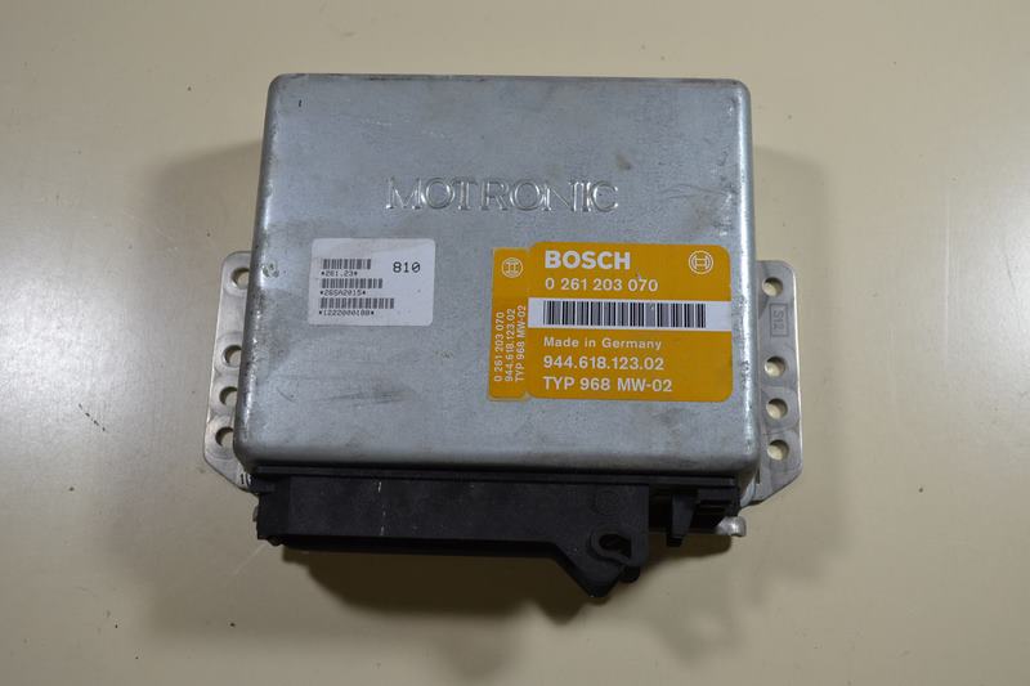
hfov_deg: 41.1
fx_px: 1373
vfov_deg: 28.1
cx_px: 515
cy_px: 343
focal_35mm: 48
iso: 400
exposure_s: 1/100
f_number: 5
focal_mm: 32
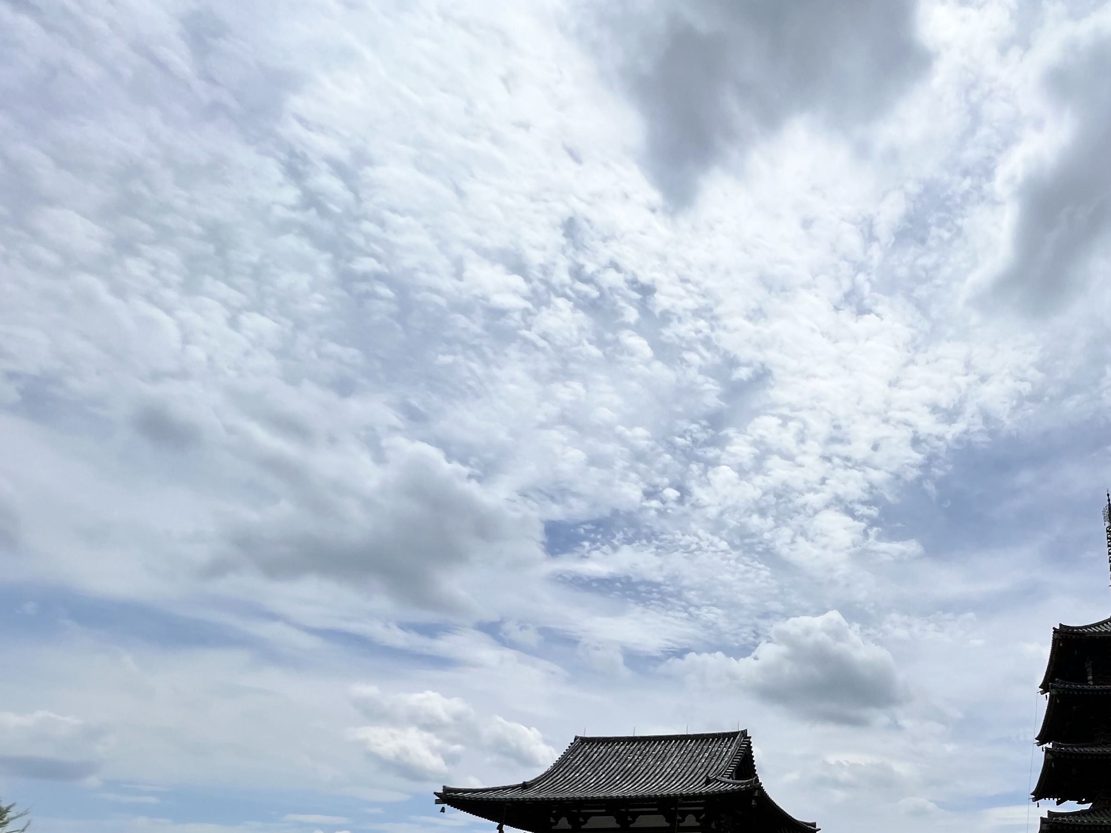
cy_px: 692
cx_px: 883
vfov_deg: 55.7
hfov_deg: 69.3
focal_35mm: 22
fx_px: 706
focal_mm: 1.57
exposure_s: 1/6494
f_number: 1.8
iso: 40
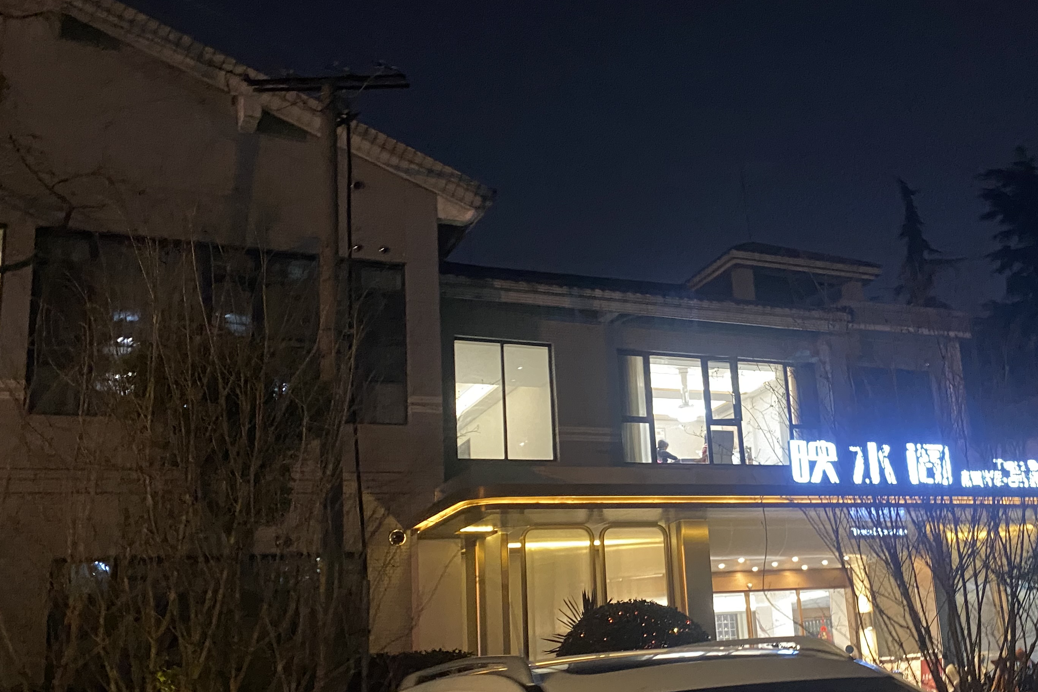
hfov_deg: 47.3
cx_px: 730
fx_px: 1153
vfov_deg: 33.4
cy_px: 385
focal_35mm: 40
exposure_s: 1/25
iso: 500
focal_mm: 4.25
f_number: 1.8
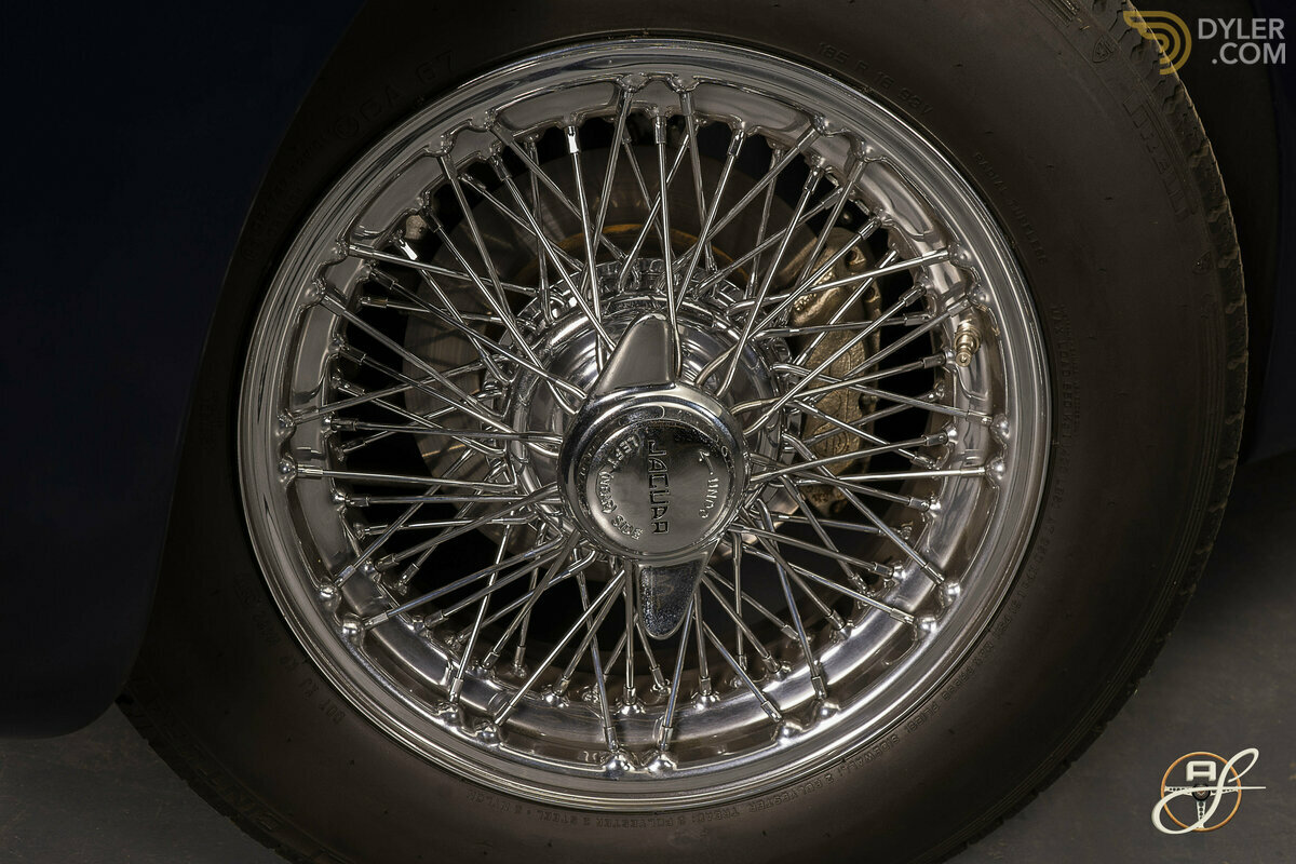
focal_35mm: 32
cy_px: 432
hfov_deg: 58.7
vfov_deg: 41.1
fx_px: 1152
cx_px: 648
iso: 250
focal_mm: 32
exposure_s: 1/3
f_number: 8
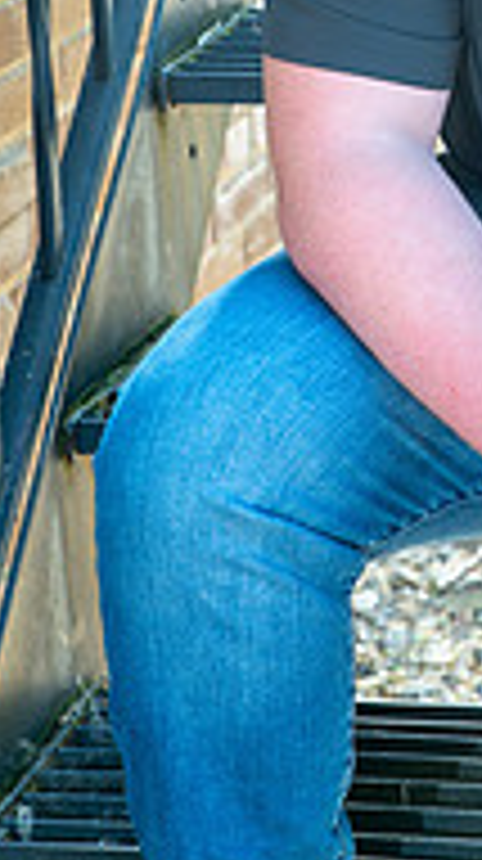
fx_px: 3100
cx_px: 667
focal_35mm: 136
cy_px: -81
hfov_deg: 8.7
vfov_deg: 15.4
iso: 320
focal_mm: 55
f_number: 7.1
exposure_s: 1/100
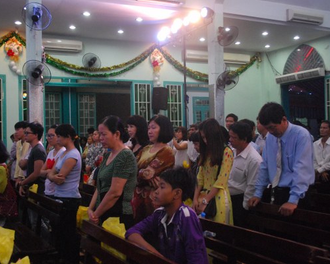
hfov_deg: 42.0
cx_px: 168
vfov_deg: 34.2
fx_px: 430
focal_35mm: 44
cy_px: 132
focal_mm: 26
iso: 1600
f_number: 4.2
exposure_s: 1/60
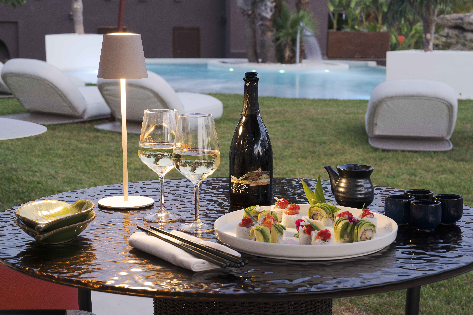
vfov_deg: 19.5
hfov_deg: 28.8
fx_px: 920
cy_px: 158
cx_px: 236
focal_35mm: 70
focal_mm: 70
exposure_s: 2.5
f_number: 11
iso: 100
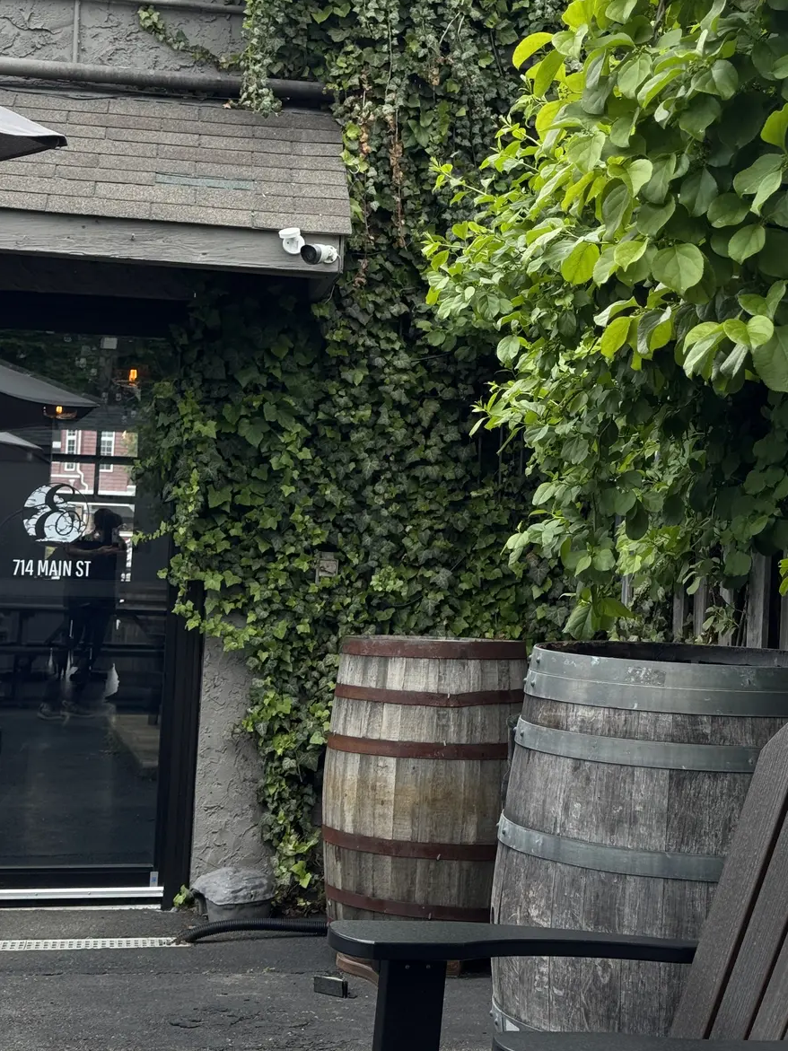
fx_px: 1882
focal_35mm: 62
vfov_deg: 31.1
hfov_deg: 23.6
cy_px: 412
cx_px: 507
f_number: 1.78
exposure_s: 1/926
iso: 64
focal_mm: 6.76
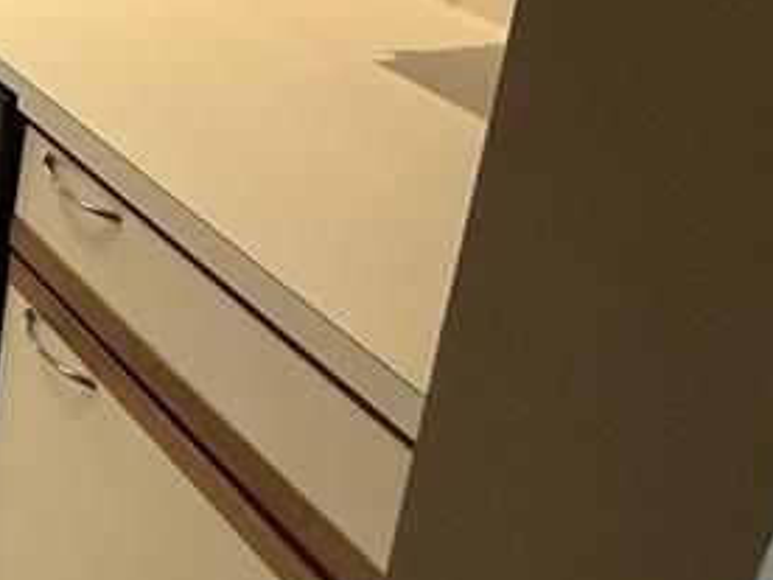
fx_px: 1161
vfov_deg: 23.0
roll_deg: +0.4
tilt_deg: -14.5
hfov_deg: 23.5
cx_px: -546
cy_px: -275
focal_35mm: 52
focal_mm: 2.22
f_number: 2.2
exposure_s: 1/120
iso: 80
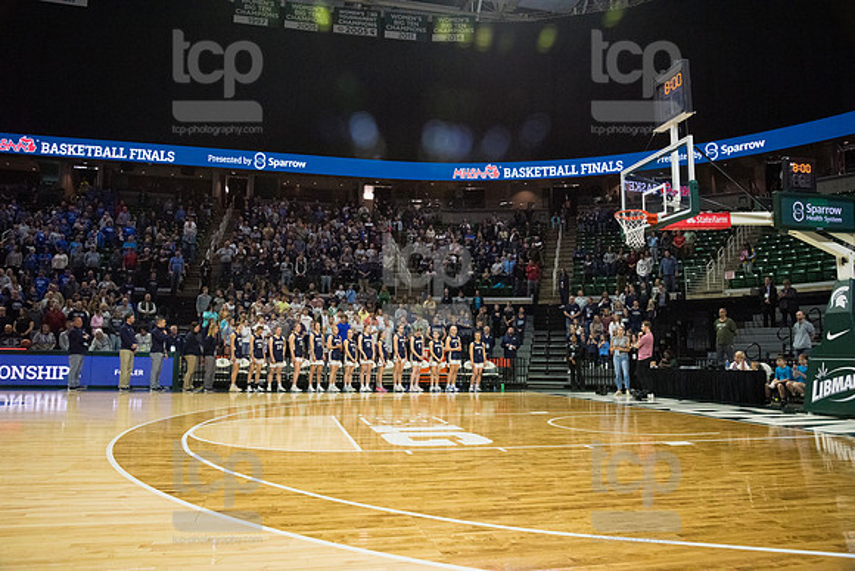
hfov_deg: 73.7
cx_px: 428
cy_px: 286
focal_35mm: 24
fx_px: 570
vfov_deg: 53.2
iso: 6400
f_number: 6.3
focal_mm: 24
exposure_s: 1/640
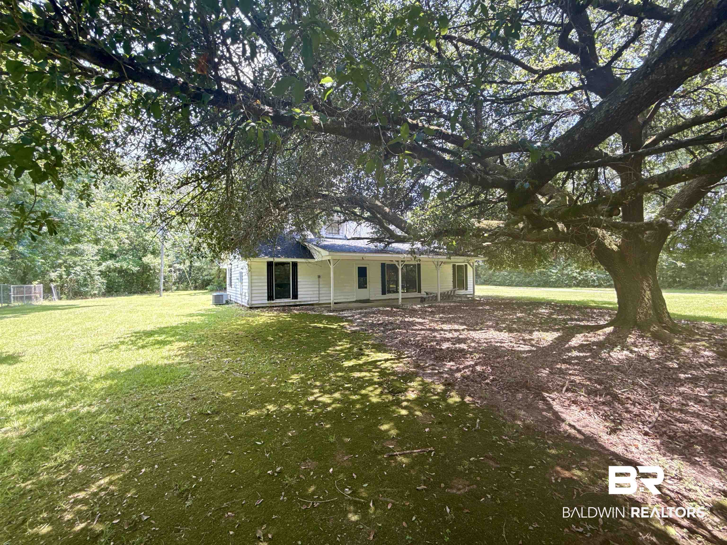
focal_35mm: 14
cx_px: 364
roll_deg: -0.5
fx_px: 294
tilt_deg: +0.2
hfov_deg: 102.1
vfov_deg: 85.7
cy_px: 272
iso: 50
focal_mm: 2.22
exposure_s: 1/99
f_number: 2.2
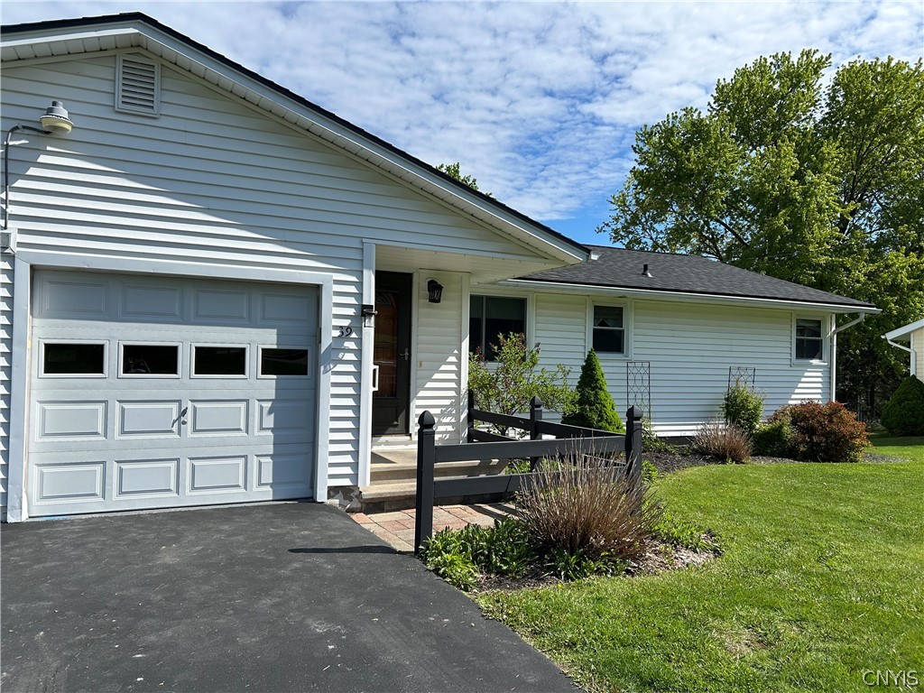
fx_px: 694
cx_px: 462
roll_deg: -1.2
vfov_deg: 53.1
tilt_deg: +1.7
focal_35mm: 26
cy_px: 346
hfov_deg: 67.3
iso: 50
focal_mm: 5.7
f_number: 1.5
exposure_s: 1/4630
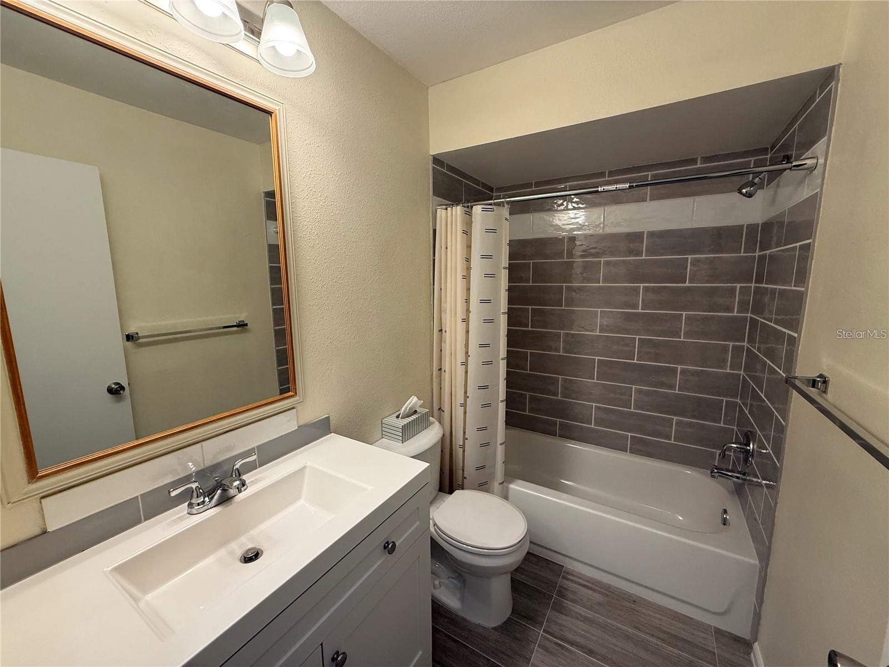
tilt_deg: -8.2
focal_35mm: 14
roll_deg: +0.2
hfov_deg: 102.1
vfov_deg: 85.7
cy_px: 334
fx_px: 360
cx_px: 444
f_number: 2.2
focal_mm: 2.22
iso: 160
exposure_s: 1/120
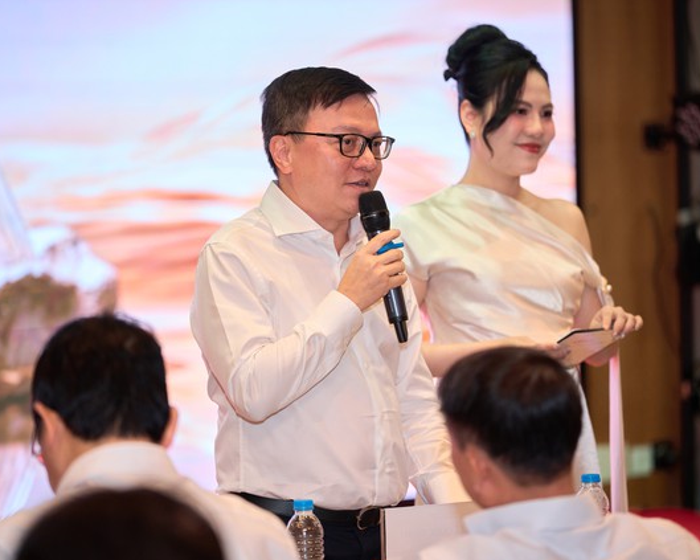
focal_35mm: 159
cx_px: 347
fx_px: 3287
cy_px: 280
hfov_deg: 12.2
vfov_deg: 9.7
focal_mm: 139.6
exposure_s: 1/160
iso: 1000
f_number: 2.8
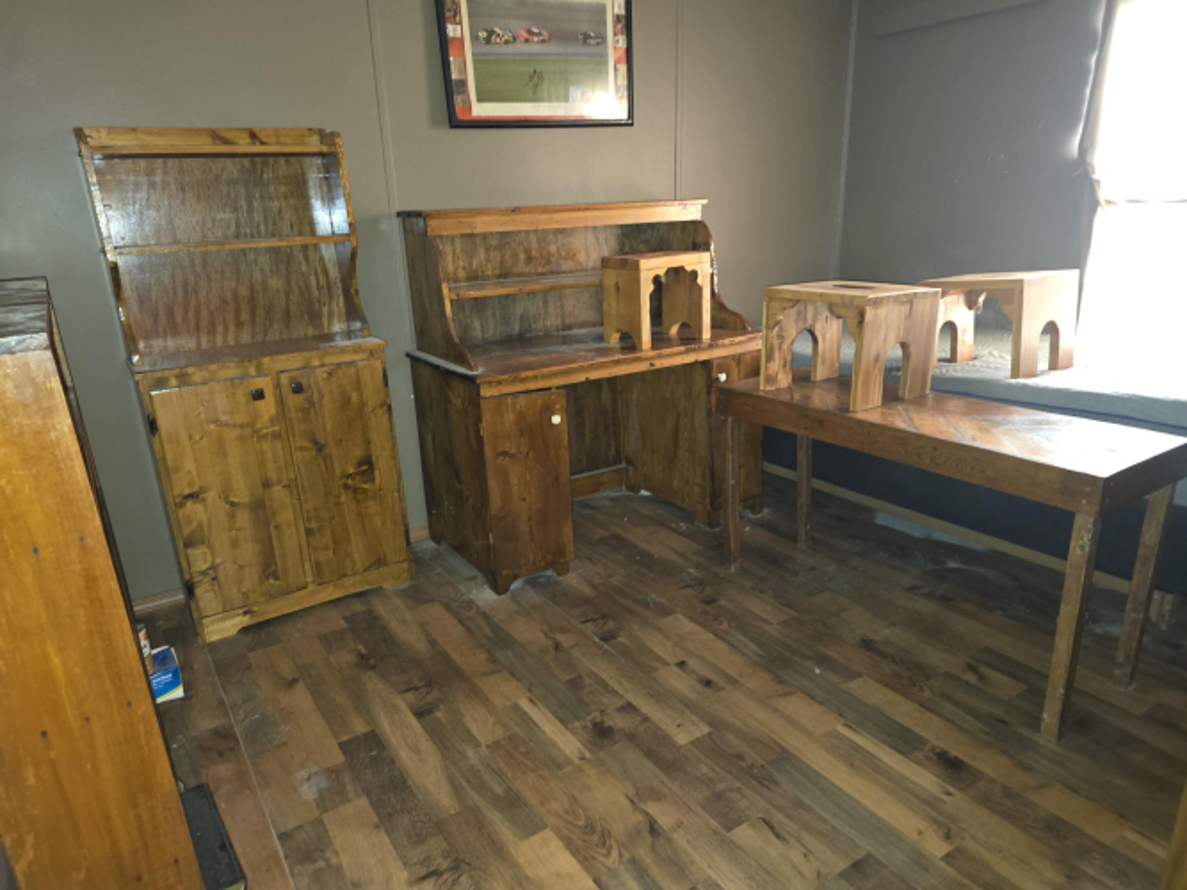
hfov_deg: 73.9
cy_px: 445
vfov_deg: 58.9
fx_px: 789
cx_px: 594
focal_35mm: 23
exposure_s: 1/12
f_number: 1.7
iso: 400
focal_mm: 6.3
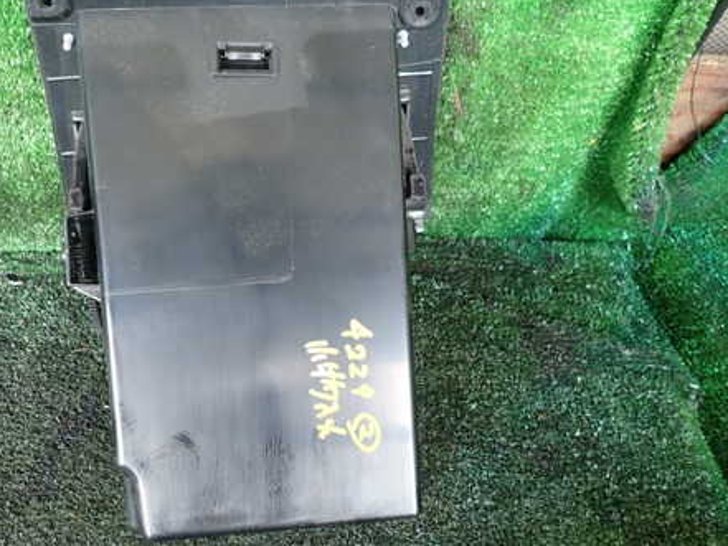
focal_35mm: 34
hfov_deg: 53.4
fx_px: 715
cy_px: 221
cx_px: 276
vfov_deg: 41.6
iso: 200
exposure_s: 1/40
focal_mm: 4.5
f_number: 2
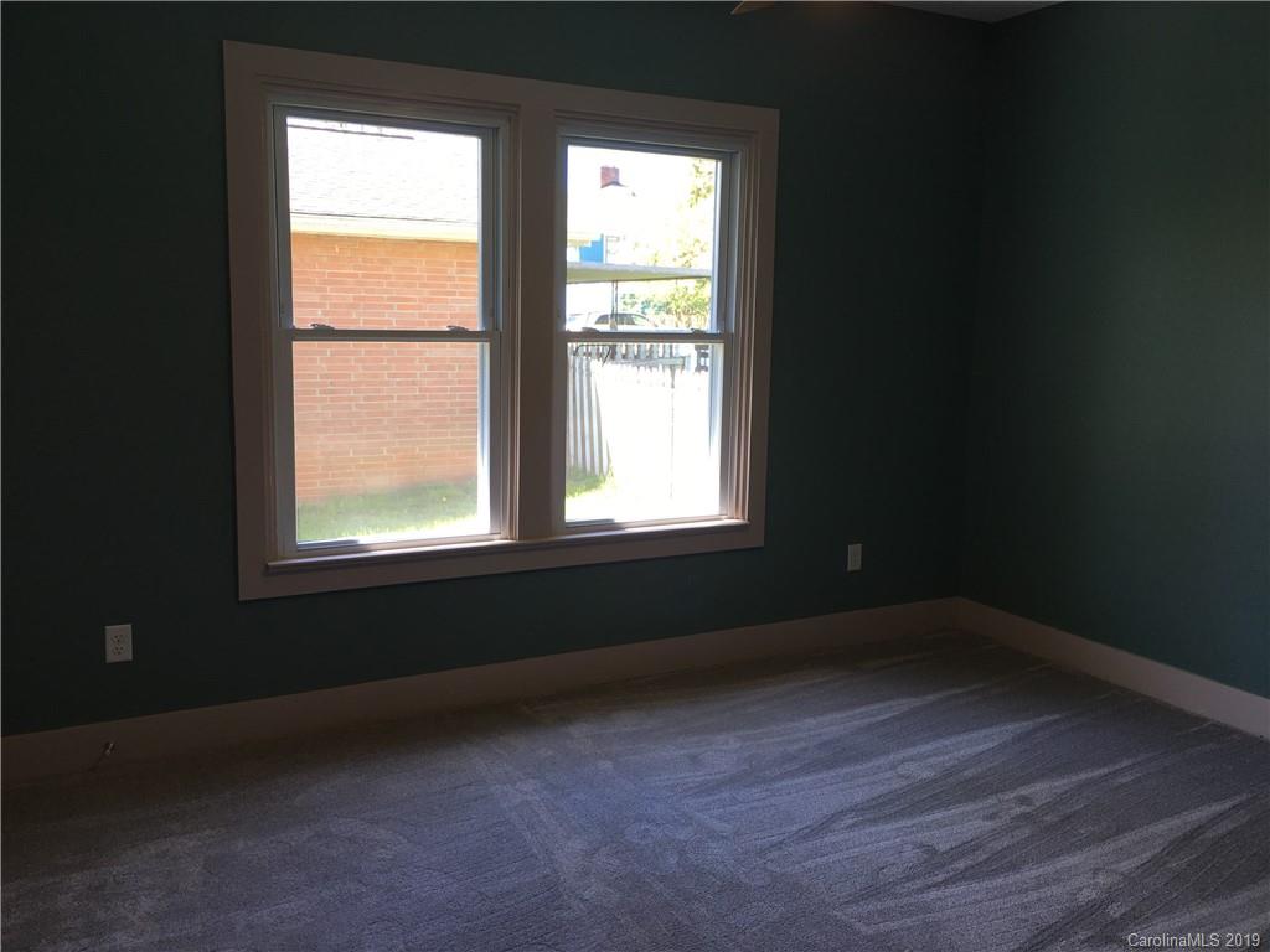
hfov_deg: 61.7
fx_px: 1064
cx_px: 635
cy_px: 476
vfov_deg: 48.2
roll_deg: -1.2
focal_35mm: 29
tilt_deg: -7.3
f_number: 2.2
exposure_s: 1/40
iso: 25
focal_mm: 4.15
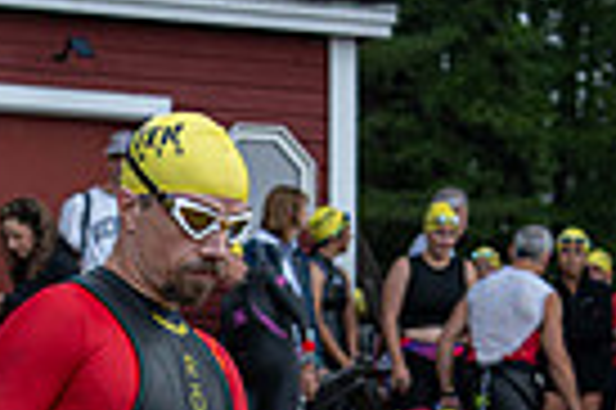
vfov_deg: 8.3
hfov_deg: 12.7
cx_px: 153
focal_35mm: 161
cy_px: 633
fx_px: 2752
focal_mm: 38
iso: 320
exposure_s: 1/640
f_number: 3.5
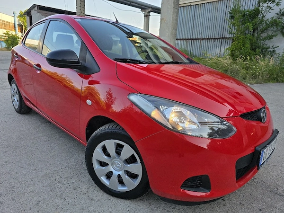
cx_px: 142
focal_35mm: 23
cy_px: 106
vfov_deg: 58.9
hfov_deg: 73.9
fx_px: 189
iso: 25
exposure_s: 1/370
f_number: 1.7
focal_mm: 6.3
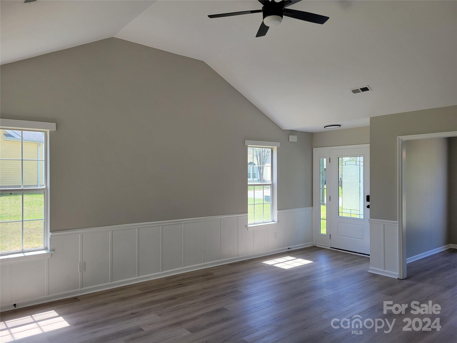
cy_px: 172
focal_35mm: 26
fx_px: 343
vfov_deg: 53.1
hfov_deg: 67.3
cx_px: 228
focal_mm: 5.4
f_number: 1.8
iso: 40
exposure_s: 1/237
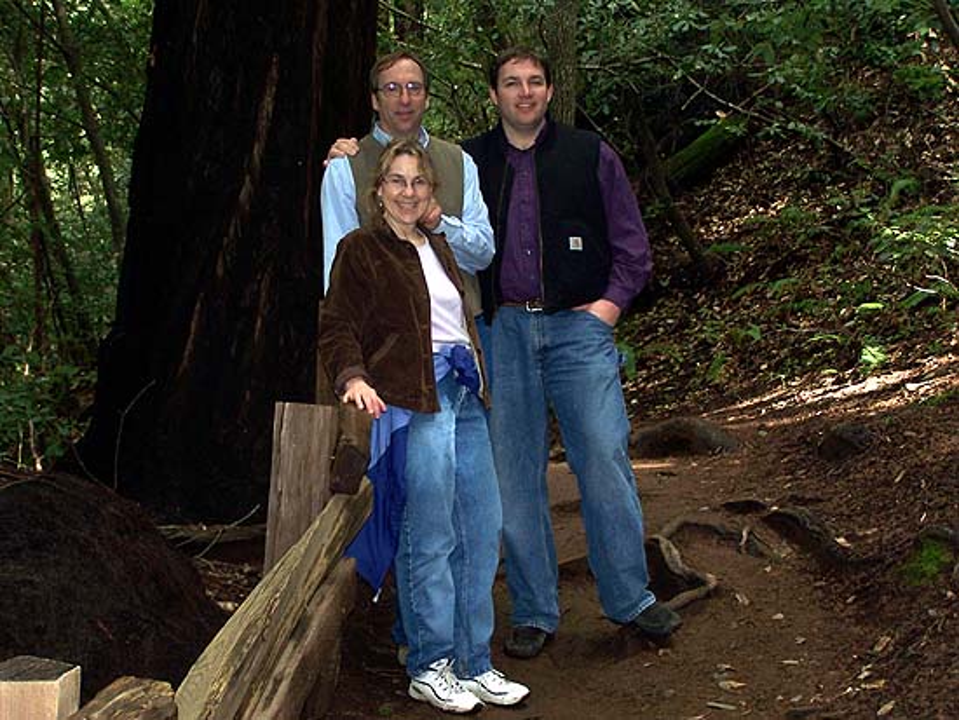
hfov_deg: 29.0
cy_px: 360
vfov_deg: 21.9
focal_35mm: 67
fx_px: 1857
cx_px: 480
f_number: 3.2
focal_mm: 11.1
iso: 80
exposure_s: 1/60
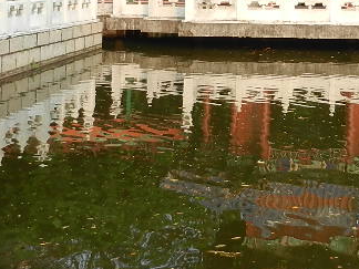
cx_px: 294
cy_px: -33
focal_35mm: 79
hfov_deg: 24.3
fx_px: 819
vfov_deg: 17.9
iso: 160
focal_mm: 4.5
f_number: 3.5
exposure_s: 1/320
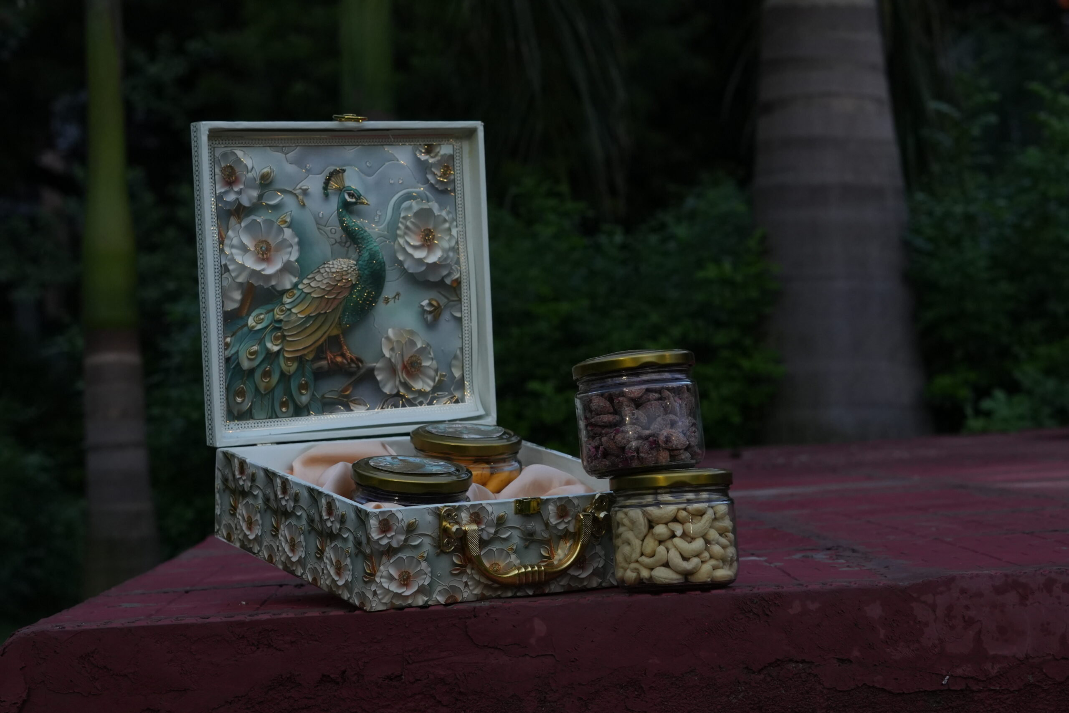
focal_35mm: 75
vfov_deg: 18.2
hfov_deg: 27.0
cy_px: 356
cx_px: 534
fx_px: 2227
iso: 1250
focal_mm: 50
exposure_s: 1/40
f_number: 5.6
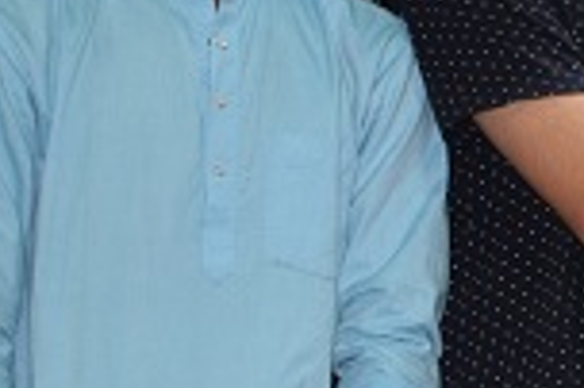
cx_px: 1172
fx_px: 3840
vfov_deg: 5.8
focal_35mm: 237
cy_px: 286
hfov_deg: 8.3
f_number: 4
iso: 800
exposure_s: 1/60
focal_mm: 30
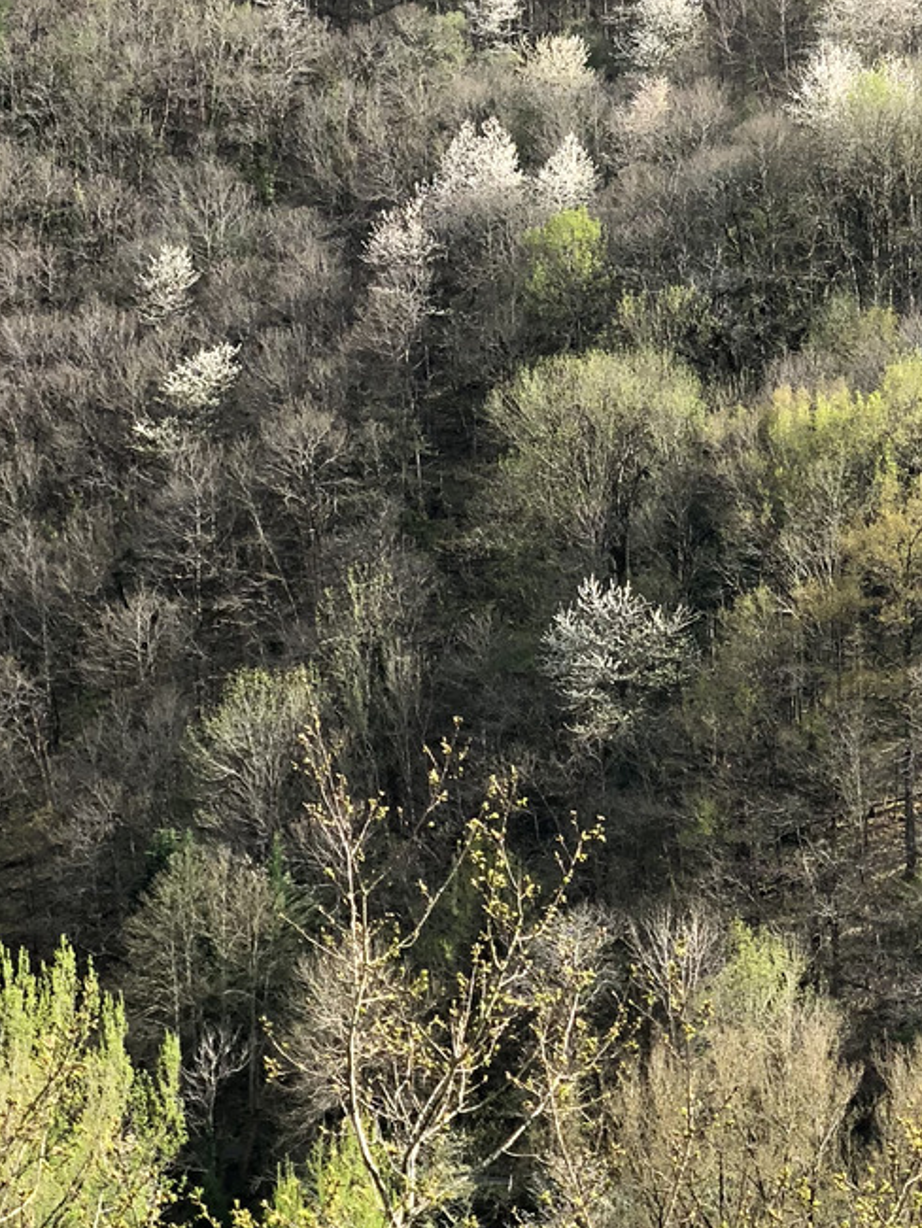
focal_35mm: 128
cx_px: 1064
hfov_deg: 11.4
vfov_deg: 15.4
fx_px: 4543
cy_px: 571
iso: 16
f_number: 2.4
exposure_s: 1/378
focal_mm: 6
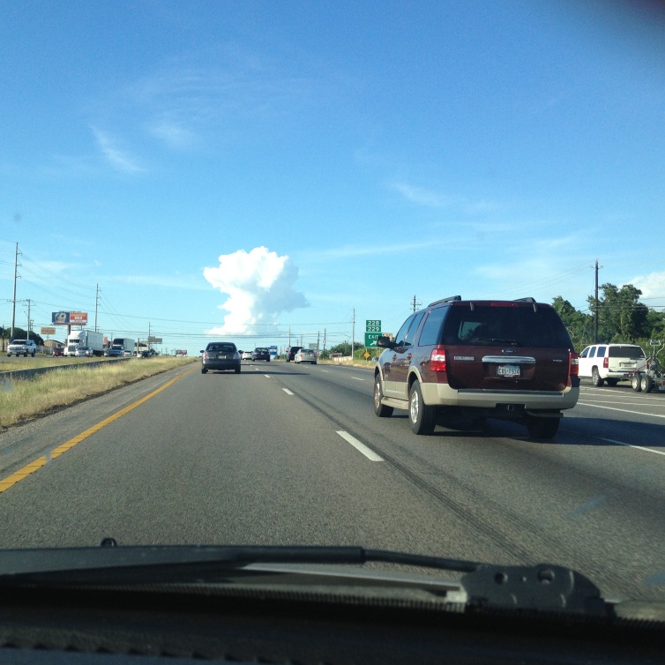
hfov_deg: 39.9
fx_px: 913
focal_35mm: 42
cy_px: 328
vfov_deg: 40.0
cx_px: 268
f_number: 2.4
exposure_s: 1/849
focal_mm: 4.28
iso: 50
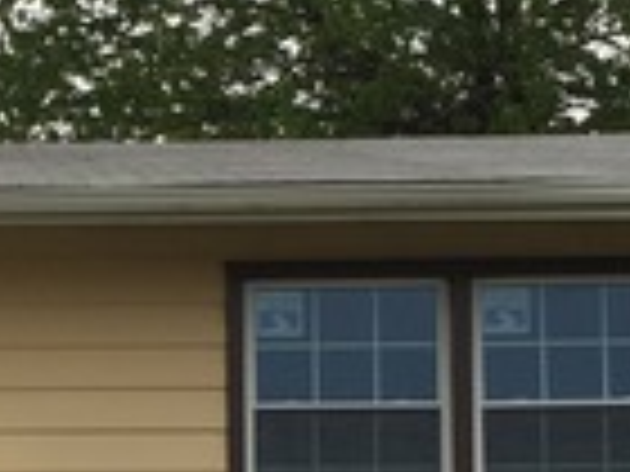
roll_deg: -0.2
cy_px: 656
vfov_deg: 10.8
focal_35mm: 133
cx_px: -158
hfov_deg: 14.3
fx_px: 2421
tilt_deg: +5.9
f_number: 2.2
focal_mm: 4.15
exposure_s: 1/208
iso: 32
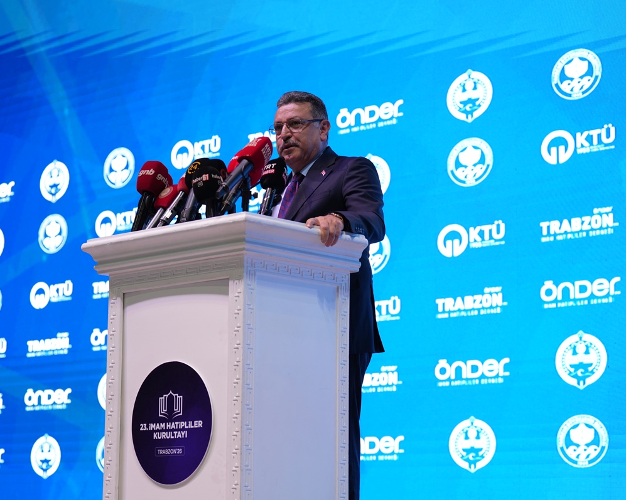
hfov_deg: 21.2
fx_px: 1667
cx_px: 238
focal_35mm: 90
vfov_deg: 17.1
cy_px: 266
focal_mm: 70
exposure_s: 1/100
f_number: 2.8
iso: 640
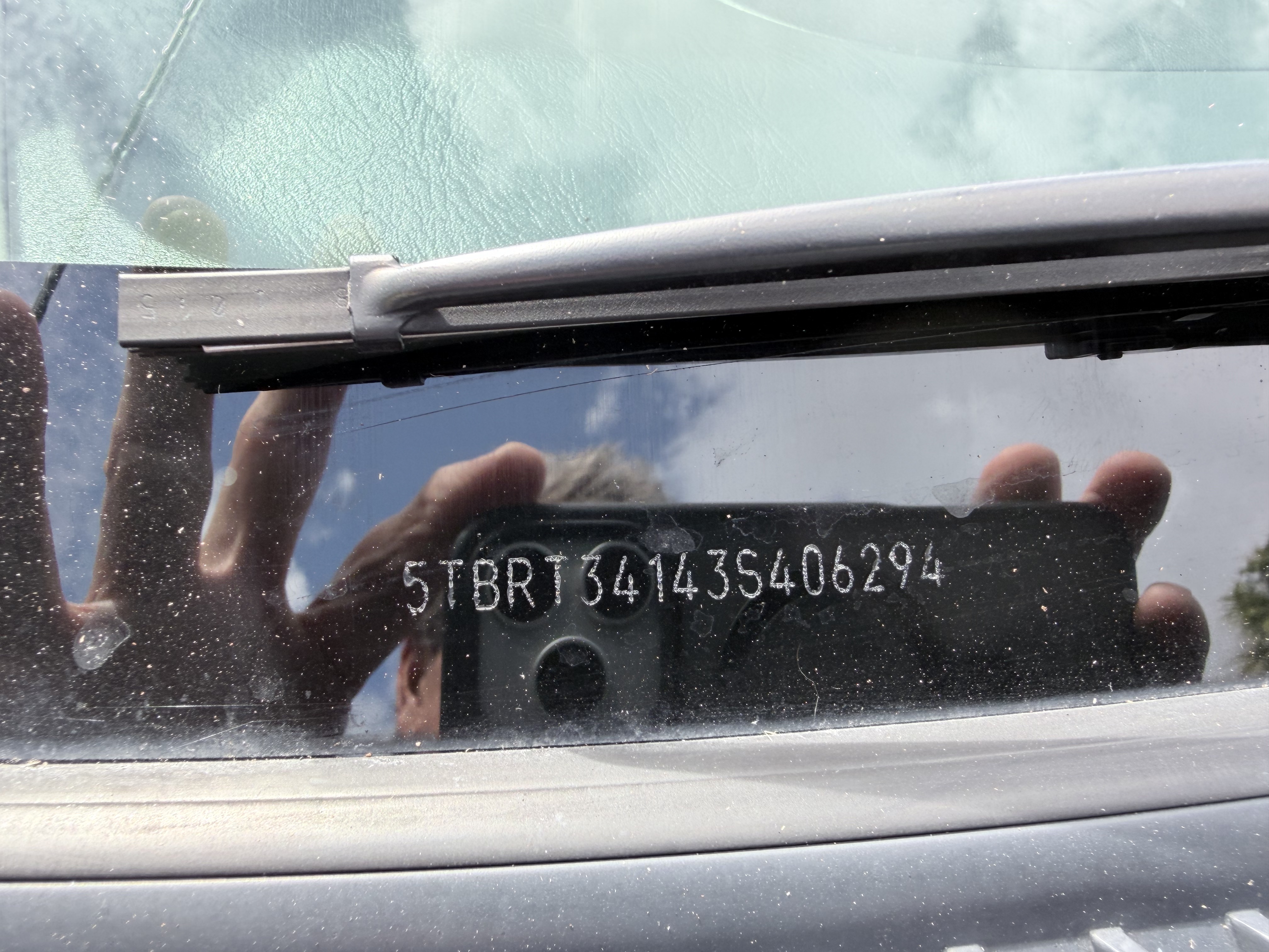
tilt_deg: -40.7
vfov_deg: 56.8
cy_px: 476
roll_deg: -5.0
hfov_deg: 71.6
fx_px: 880
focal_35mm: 24
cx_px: 634
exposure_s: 1/171
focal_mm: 2.22
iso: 40
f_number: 2.2
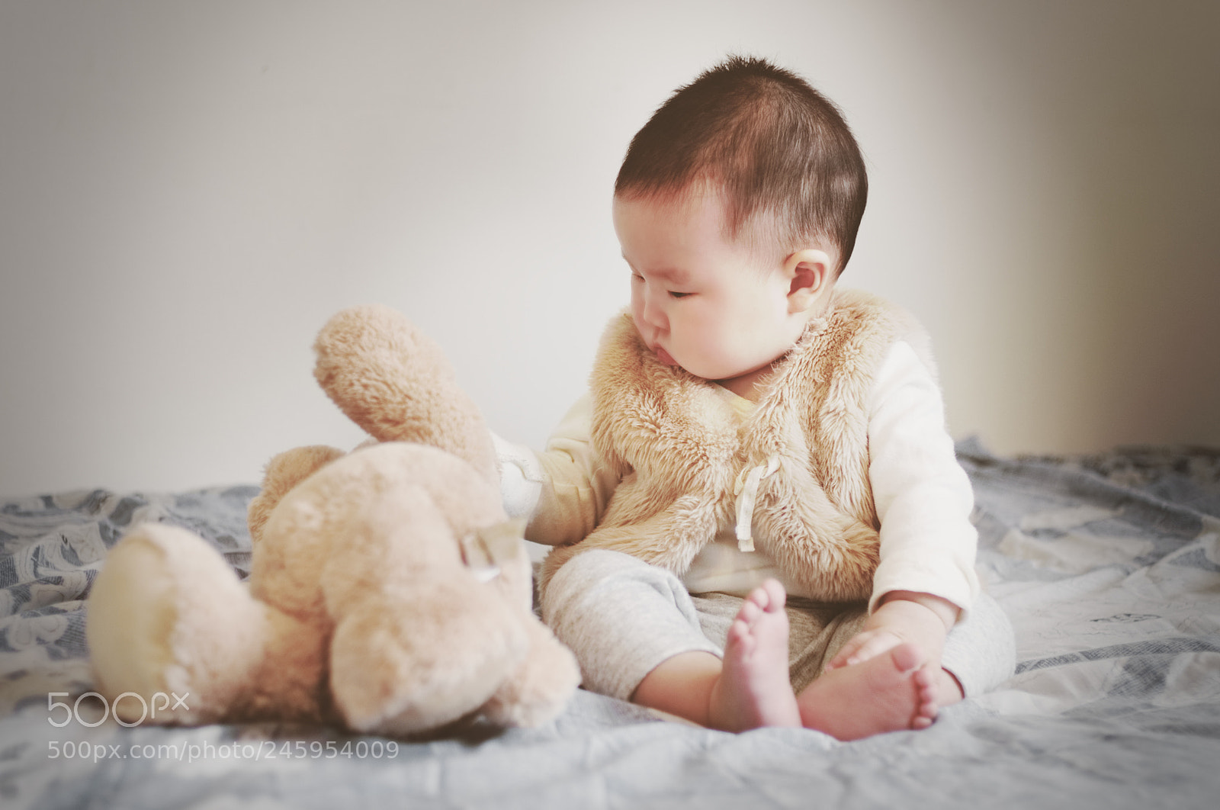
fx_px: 2183
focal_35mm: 64
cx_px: 610
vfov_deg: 21.0
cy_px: 405
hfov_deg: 31.2
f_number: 2
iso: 200
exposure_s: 1/50
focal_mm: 43
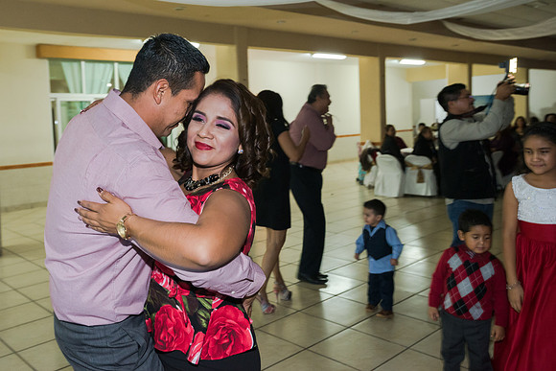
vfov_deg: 39.7
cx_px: 227
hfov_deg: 56.6
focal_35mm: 33
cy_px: 151
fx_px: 512
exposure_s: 1/50
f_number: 3.5
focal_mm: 28
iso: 1600
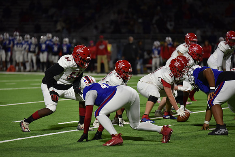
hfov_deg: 10.5
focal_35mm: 195
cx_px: 118
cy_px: 78
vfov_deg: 7.0
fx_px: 1273
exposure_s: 1/500
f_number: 2.8
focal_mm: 195
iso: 1400
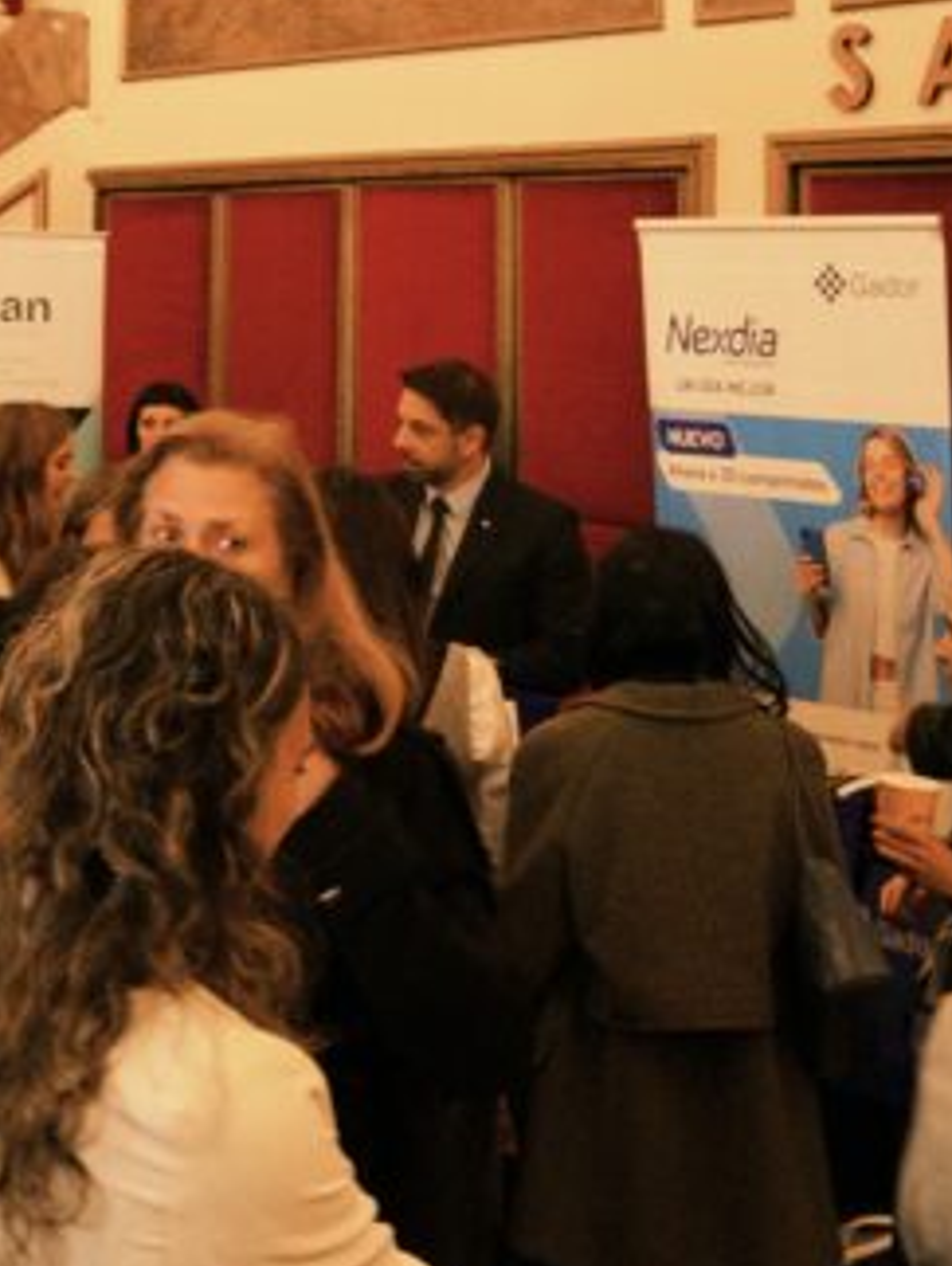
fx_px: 2781
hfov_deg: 18.6
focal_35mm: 76
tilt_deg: +5.5
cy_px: 74
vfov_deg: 24.7
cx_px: -129
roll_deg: -0.8
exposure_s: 1/50
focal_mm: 6.76
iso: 320
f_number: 1.78
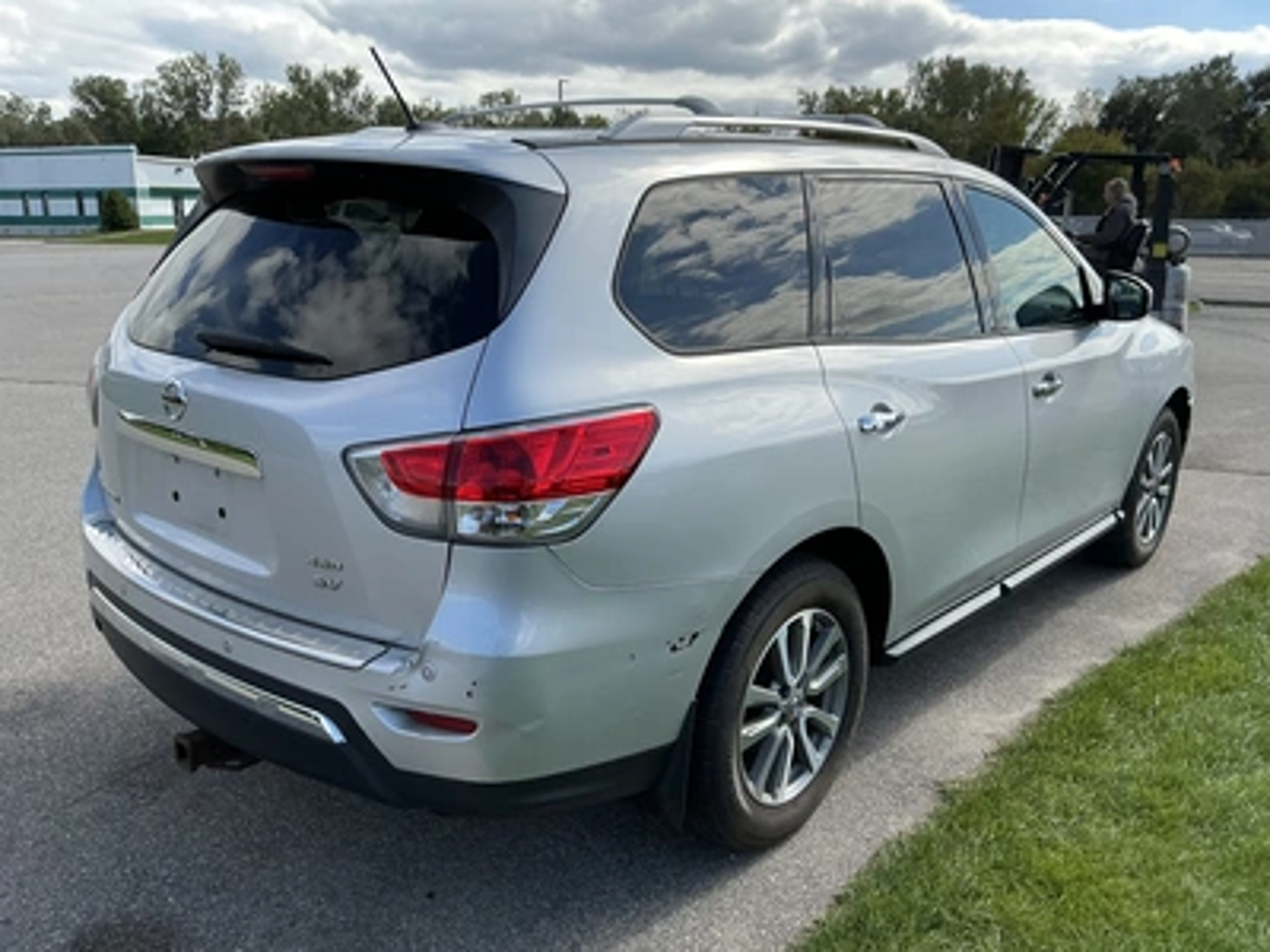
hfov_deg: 63.4
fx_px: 1027
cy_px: 476
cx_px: 635
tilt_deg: -12.7
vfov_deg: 49.7
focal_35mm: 28
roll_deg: -0.7
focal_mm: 3
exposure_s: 1/1342
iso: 25
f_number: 1.8
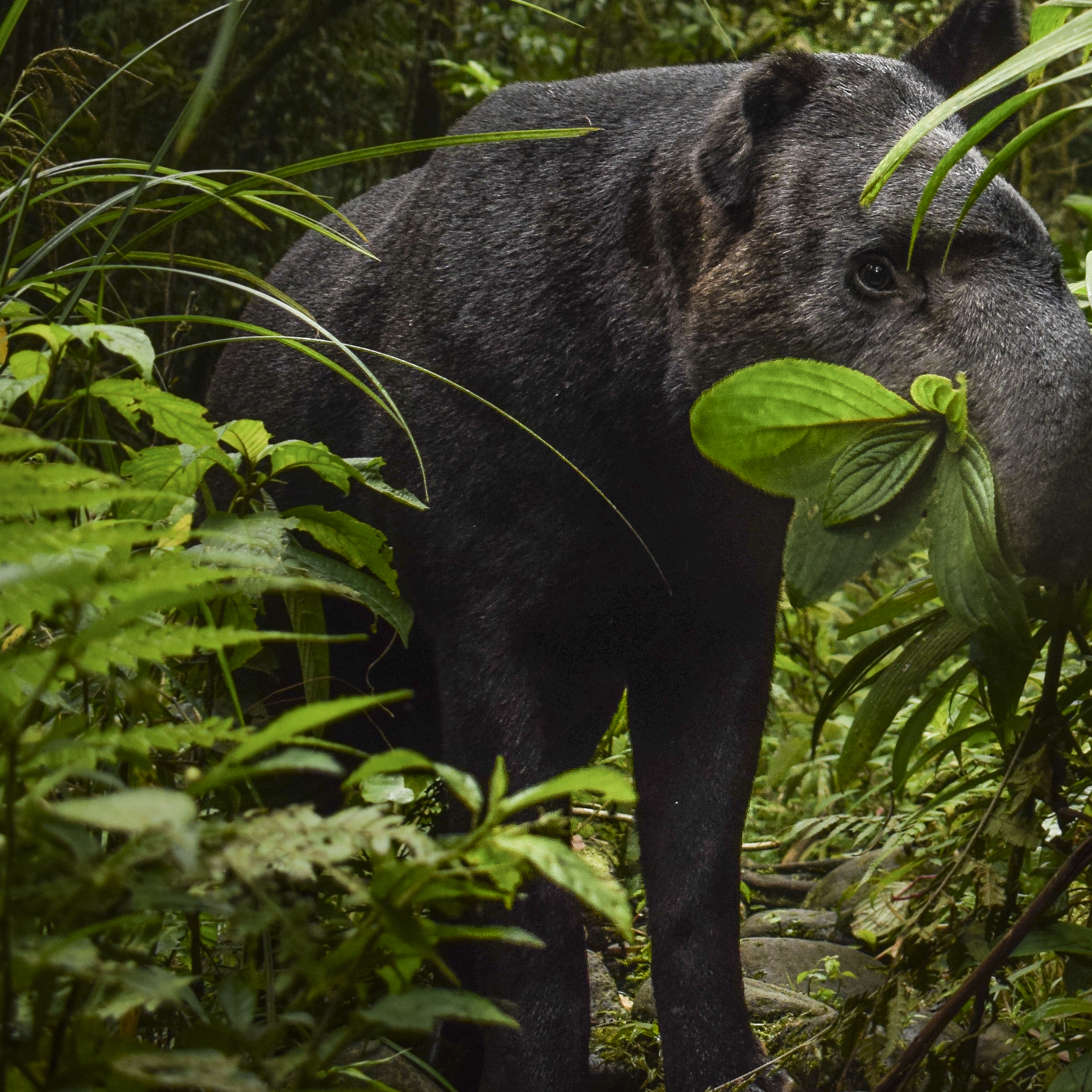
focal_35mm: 84
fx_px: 3006
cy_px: 223
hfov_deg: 19.1
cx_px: 1416
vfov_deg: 20.4
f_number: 3.8
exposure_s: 1/160
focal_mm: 23
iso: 640
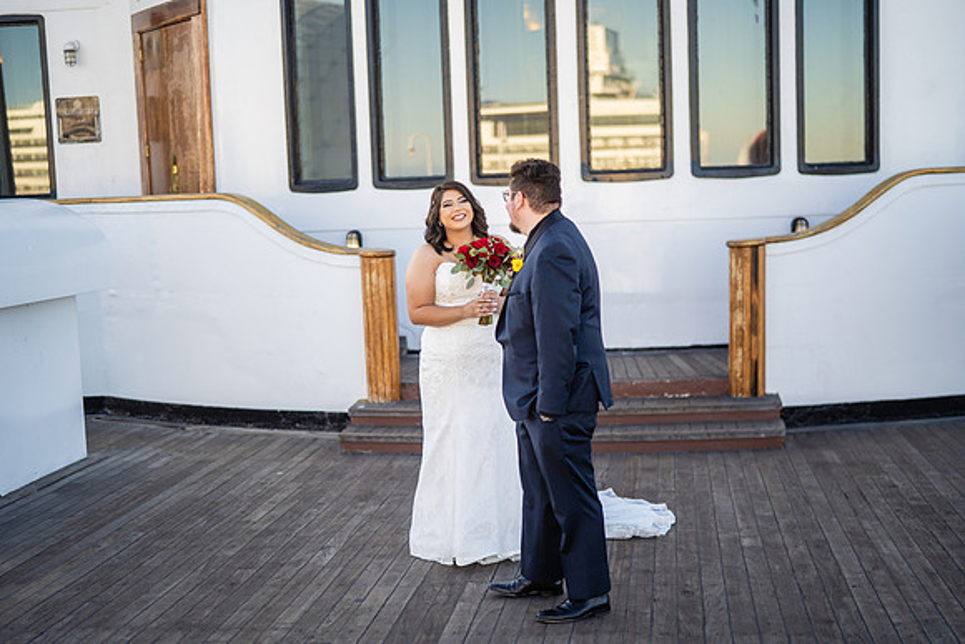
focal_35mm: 50
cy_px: 322
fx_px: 1341
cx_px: 482
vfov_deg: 27.0
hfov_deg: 39.6
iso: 200
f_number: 1.4
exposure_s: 1/2500
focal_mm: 50
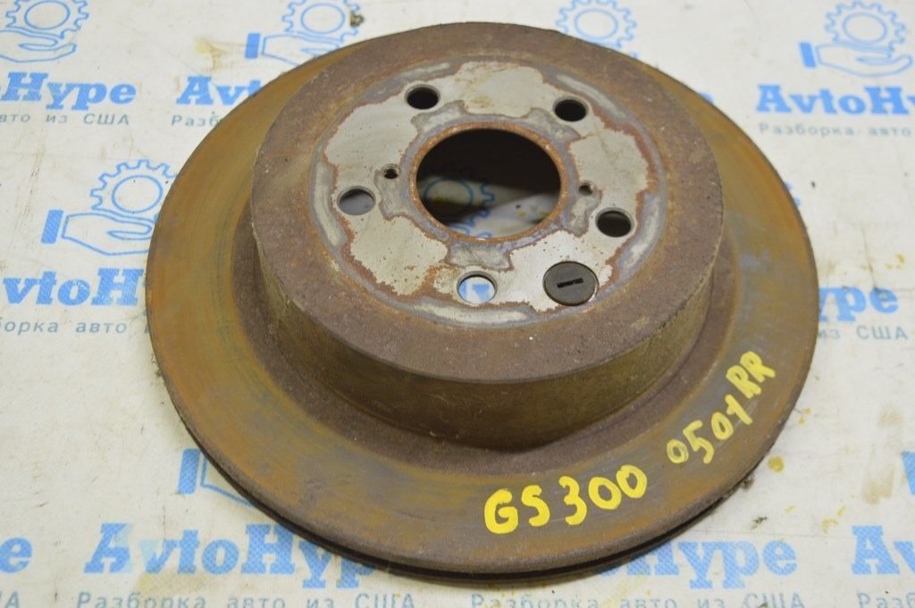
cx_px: 458
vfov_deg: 29.8
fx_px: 1143
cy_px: 304
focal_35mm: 45
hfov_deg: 43.6
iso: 400
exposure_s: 1/20
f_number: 5.6
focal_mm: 30
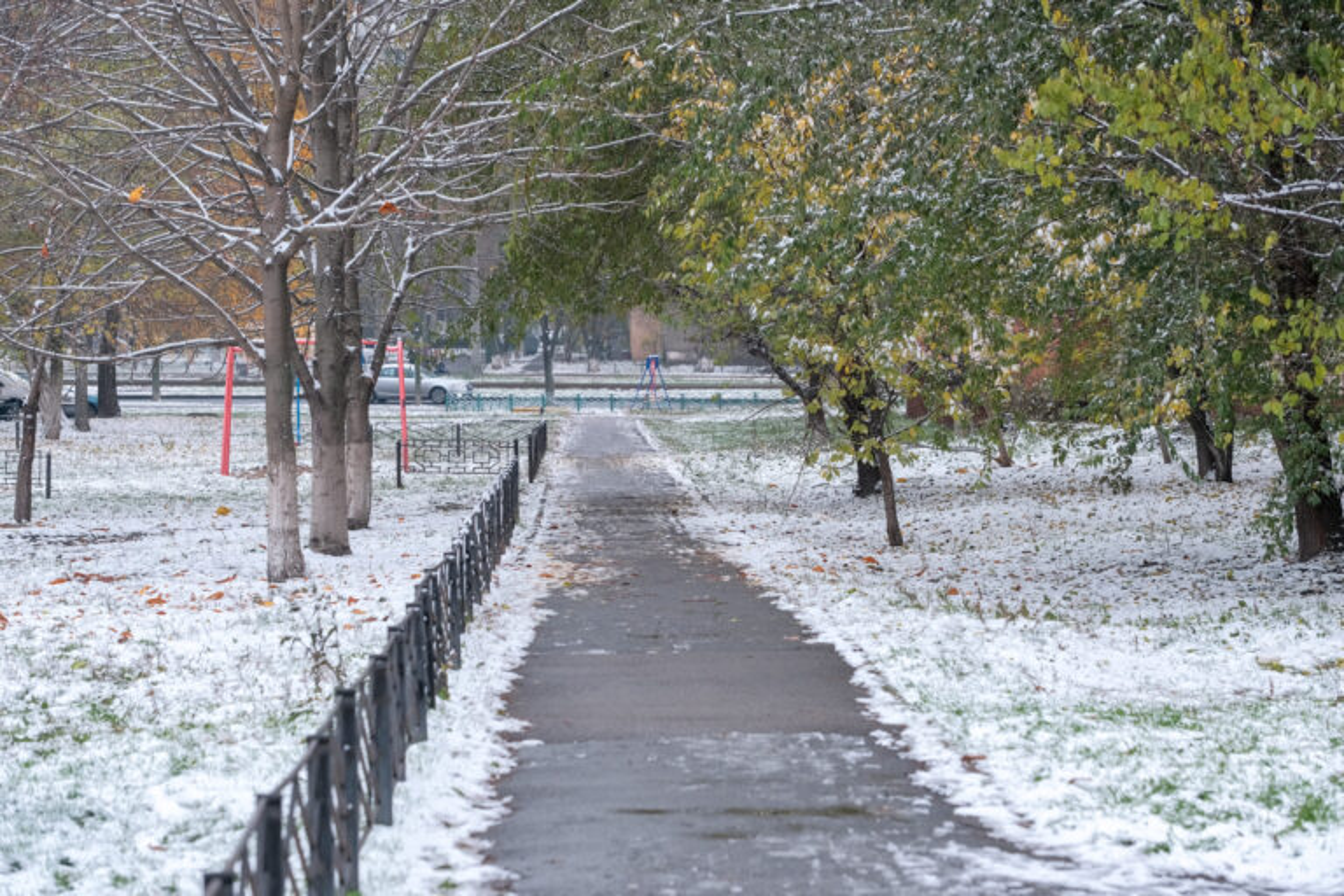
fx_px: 4480
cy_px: 448
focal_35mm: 120
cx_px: 672
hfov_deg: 17.1
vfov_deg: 11.4
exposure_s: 1/180
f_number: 5.6
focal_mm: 80
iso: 400
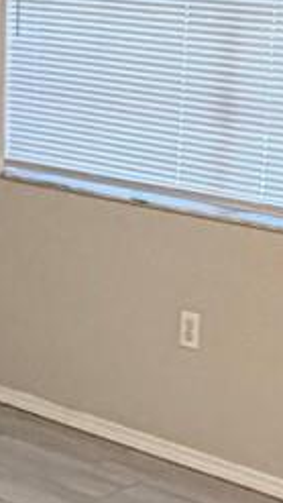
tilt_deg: -13.5
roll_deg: -2.7
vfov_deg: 21.6
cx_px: 175
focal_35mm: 99
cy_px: 281
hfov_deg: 12.2
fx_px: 1320
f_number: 2.2
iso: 320
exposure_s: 1/60
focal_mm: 2.22
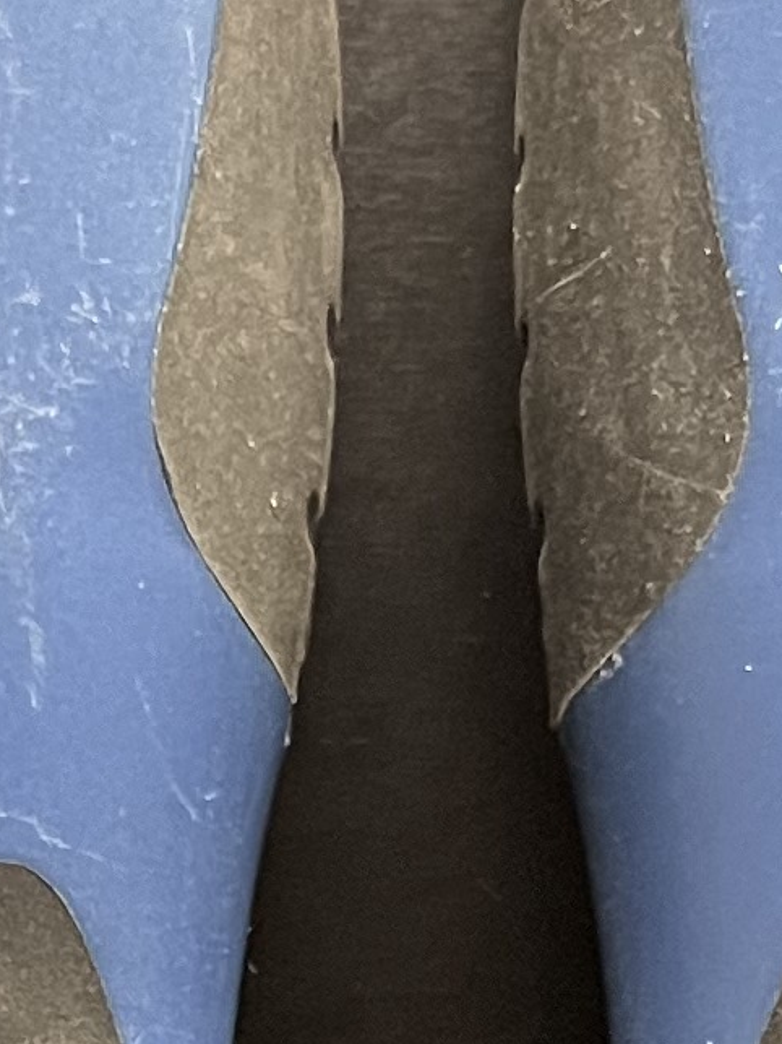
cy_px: 1687
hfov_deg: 9.1
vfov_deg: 11.5
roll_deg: -0.4
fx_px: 4911
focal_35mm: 163
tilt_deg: +1.3
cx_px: 151
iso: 400
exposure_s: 1/50
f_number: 1.6
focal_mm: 5.1
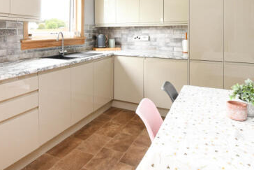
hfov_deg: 66.5
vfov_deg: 44.1
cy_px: 20
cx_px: 98
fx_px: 191
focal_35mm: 27
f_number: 10
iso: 320
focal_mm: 10
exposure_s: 1/5
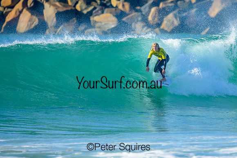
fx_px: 7216
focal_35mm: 1096
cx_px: 146
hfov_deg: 1.9
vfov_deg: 1.3
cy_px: 68
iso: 500
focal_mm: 800
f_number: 6.3
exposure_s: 1/2000
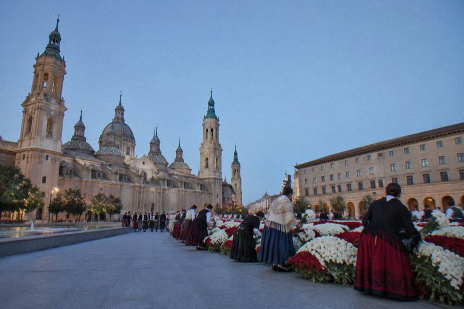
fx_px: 451
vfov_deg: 37.8
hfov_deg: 54.5
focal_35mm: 35
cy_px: 154
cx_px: 232
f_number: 7.1
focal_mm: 35
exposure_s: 1/500
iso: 400
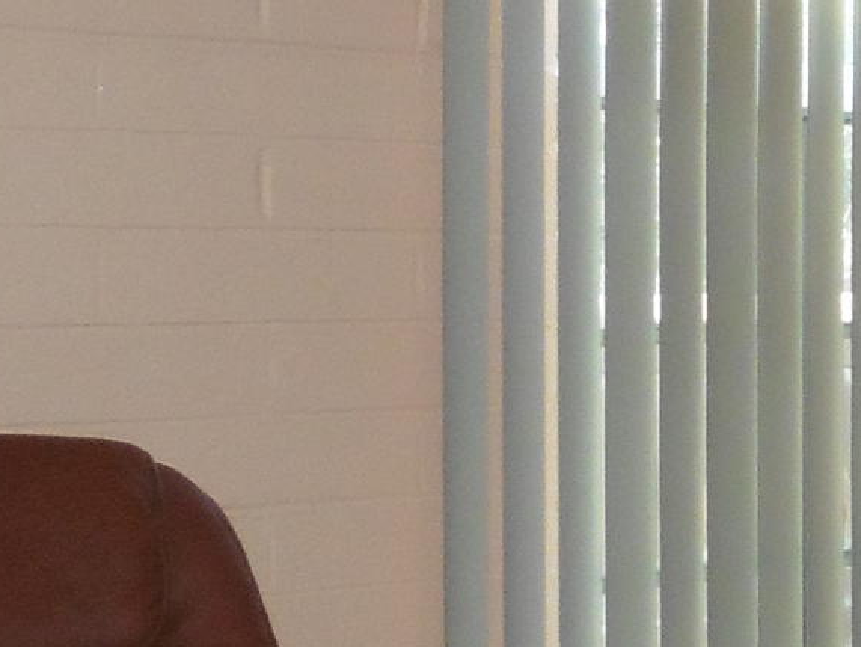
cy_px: 454
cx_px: 1641
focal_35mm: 126
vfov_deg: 11.8
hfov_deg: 13.7
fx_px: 3136
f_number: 3.3
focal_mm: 4.3
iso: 320
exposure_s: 1/60
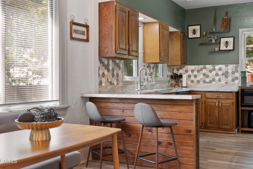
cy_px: 84
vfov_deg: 31.9
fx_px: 295
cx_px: 126
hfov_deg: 46.4
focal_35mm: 42
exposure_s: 1/15
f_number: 2.8
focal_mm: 28
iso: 200
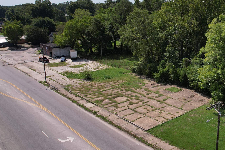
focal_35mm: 39
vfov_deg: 34.2
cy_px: 69
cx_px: 188
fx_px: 244
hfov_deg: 46.3
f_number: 2.8
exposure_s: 1/3200
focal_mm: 8.38
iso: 100
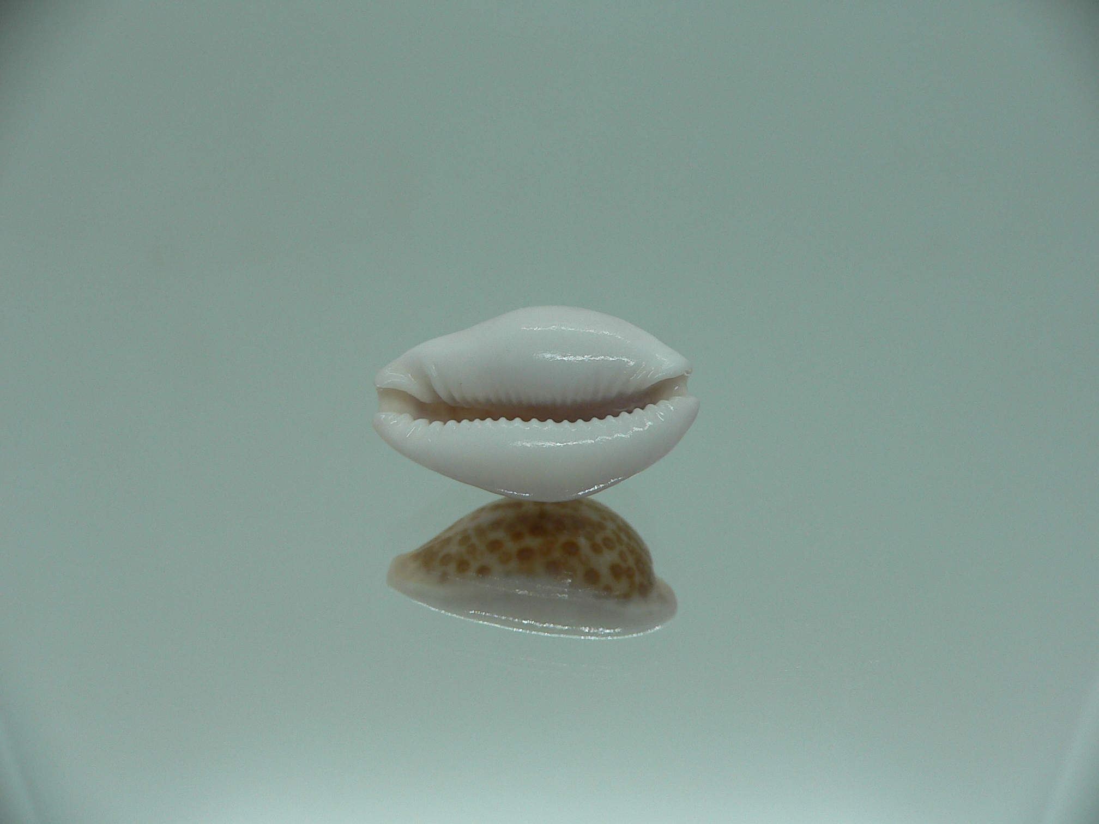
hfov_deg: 52.6
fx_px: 1111
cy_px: 412
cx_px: 550
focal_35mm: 35
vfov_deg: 40.7
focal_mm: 4.6
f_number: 2.8
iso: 80
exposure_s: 1/60
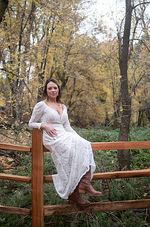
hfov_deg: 33.3
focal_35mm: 40
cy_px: 118
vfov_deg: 48.5
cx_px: 76
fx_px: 251
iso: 640
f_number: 2.8
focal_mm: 38
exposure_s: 1/250
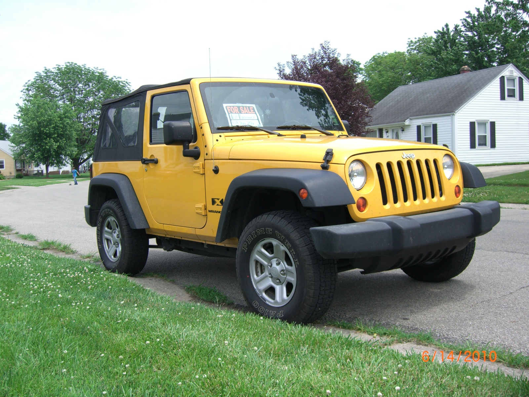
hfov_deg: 49.0
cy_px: 198
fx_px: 581
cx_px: 264
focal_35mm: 38
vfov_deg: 37.7
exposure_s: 1/800
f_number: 2.8
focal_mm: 7.9
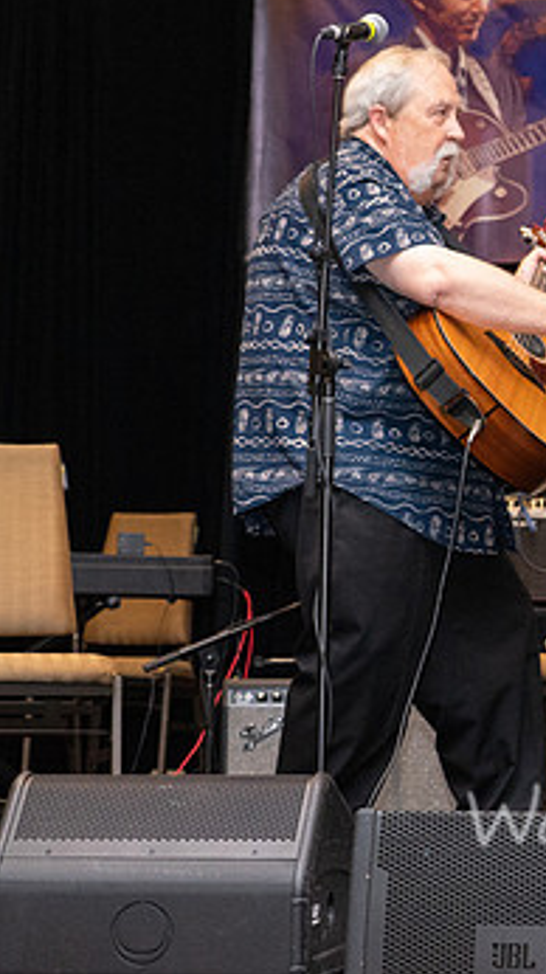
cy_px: 365
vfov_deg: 19.1
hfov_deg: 10.5
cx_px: 797
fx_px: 2890
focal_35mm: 112
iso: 4000
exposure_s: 1/200
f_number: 4.5
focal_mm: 54
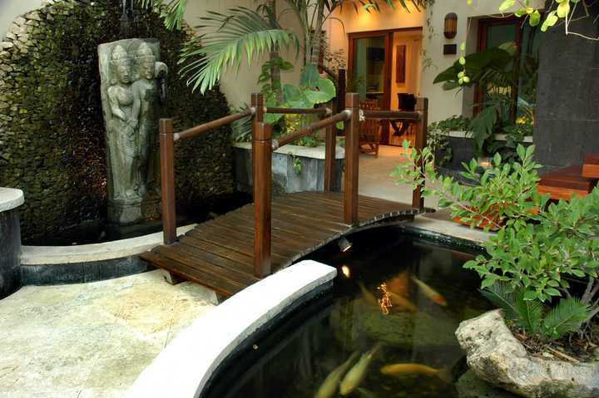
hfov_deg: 67.4
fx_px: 449
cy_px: 199
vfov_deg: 47.9
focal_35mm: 27
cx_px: 300
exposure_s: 1/1.6
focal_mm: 18
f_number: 9
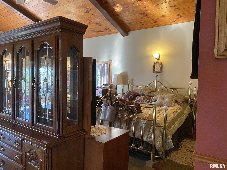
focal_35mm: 26
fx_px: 170
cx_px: 114
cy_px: 85
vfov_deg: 53.1
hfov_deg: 67.3
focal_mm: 4.25
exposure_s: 1/60
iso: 400
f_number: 1.8
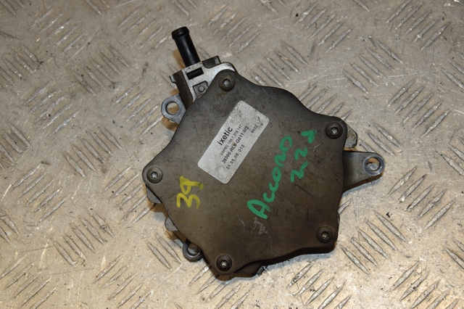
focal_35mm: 63
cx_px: 232
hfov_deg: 31.9
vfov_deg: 21.5
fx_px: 812
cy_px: 154
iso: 800
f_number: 8
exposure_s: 1/200
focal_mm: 42
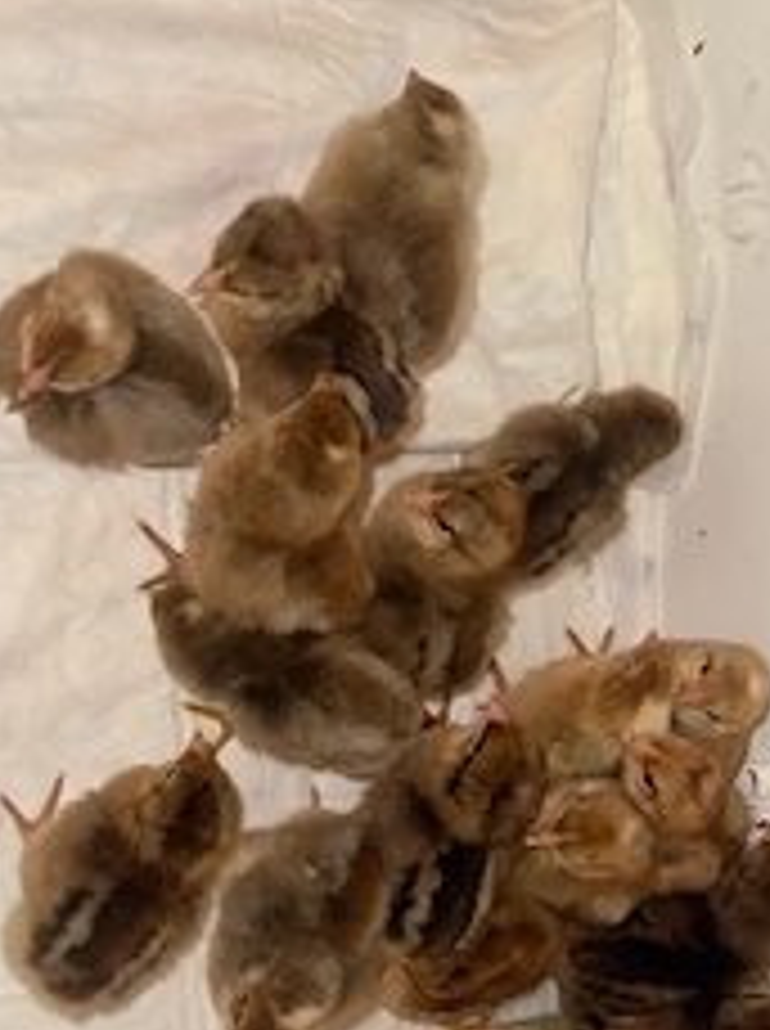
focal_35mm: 42
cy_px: 742
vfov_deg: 43.7
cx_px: 230
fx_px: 1249
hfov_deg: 33.8
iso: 50
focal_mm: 6.76
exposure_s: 1/4
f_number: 1.78
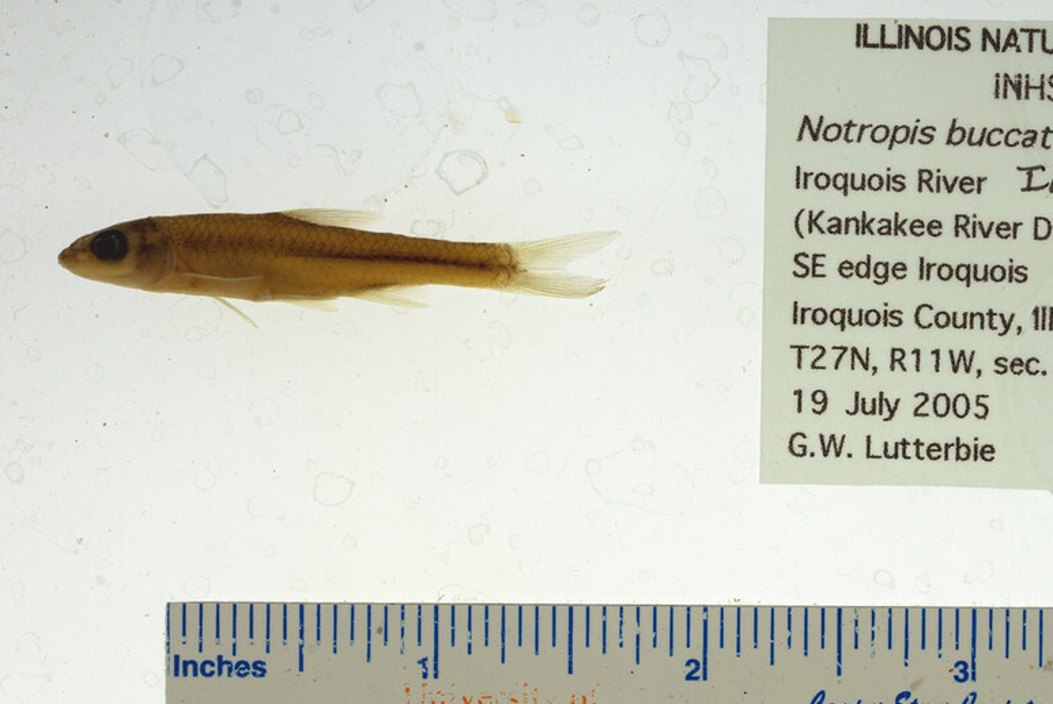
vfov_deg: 14.7
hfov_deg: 21.8
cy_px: 436
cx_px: 717
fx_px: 2722
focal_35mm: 93
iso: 100
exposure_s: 1/200
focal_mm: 60
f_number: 10
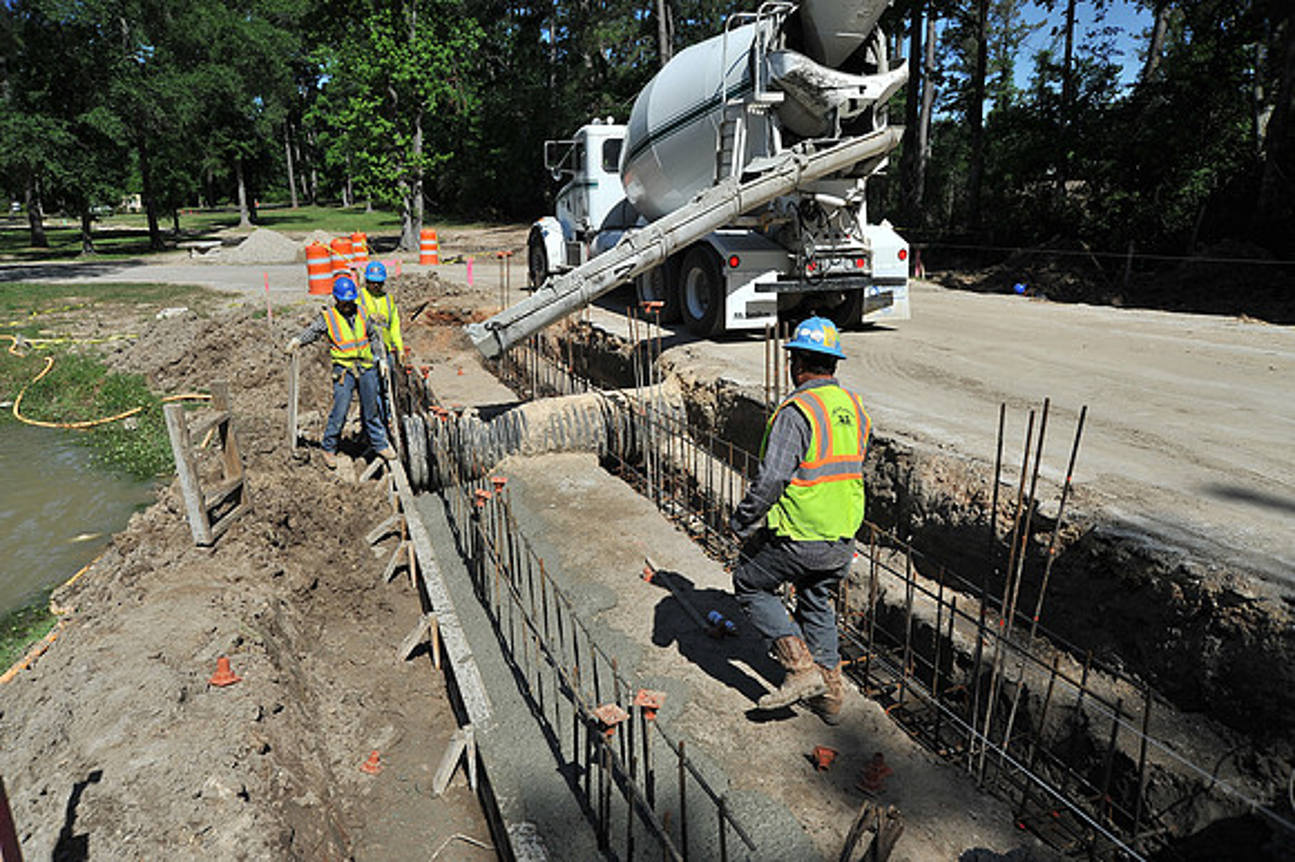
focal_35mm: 24
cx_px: 648
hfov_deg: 73.8
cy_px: 431
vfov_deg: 53.1
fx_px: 863
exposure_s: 1/1250
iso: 200
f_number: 7.1
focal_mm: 24
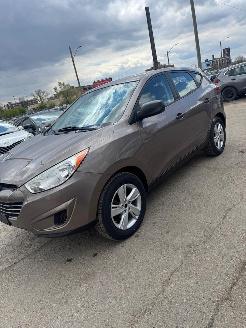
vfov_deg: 71.6
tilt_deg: -16.7
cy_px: 164
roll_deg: +12.4
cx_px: 123
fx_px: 227
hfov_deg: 56.8
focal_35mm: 24
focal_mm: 6.76
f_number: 1.78
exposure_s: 1/3247
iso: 80
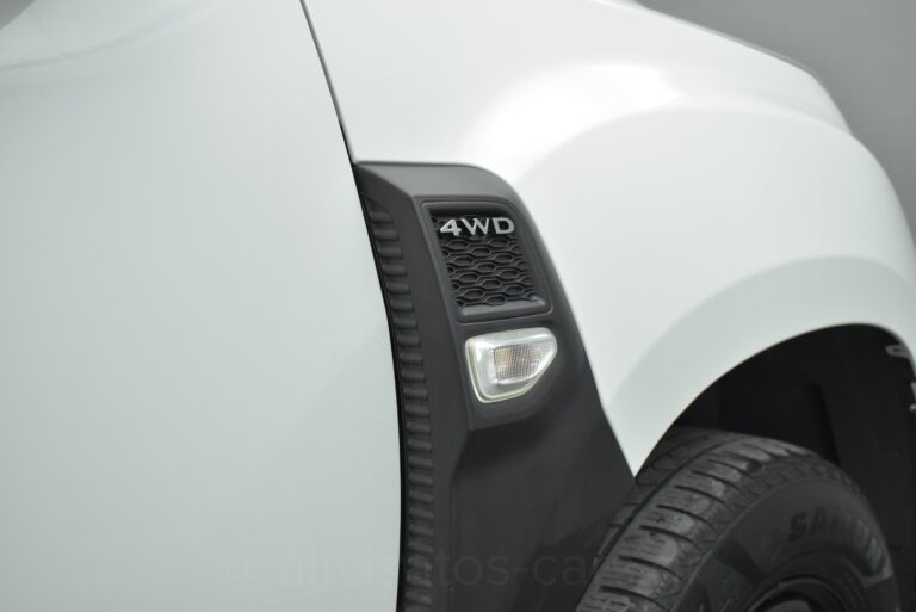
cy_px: 306
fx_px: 1107
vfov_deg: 30.9
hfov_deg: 44.9
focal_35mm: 44
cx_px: 458
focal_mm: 29
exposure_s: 1/100
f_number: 5
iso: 1600
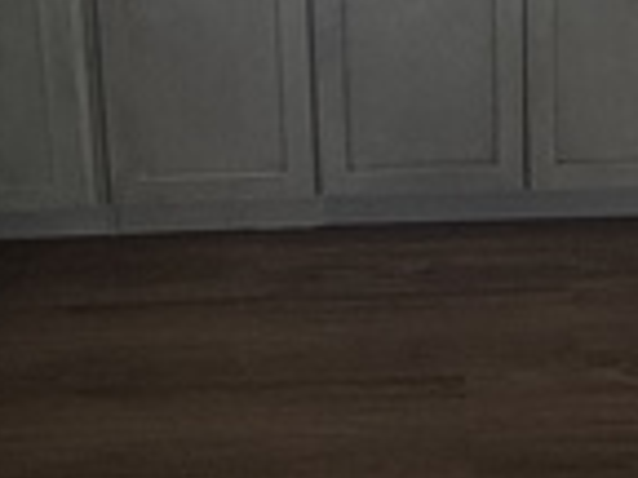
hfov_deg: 29.5
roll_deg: +1.3
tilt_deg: -7.9
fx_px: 1198
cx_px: 454
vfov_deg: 18.7
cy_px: -319
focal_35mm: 65
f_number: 2.2
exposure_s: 1/99
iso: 200
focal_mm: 2.22
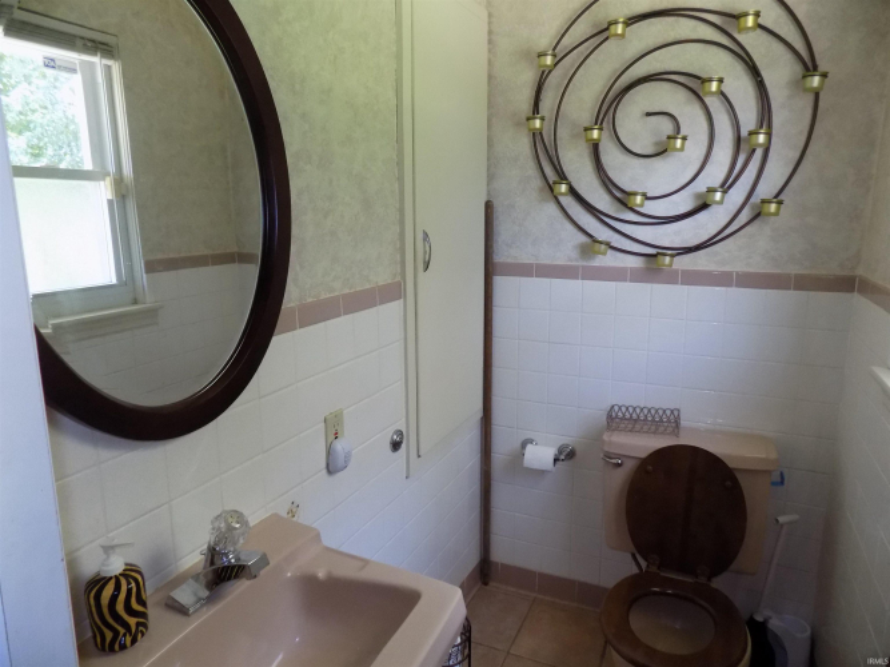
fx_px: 591
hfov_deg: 73.9
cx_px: 445
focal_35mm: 23
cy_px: 334
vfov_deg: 58.9
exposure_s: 1/30
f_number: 3.1
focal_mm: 4
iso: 320
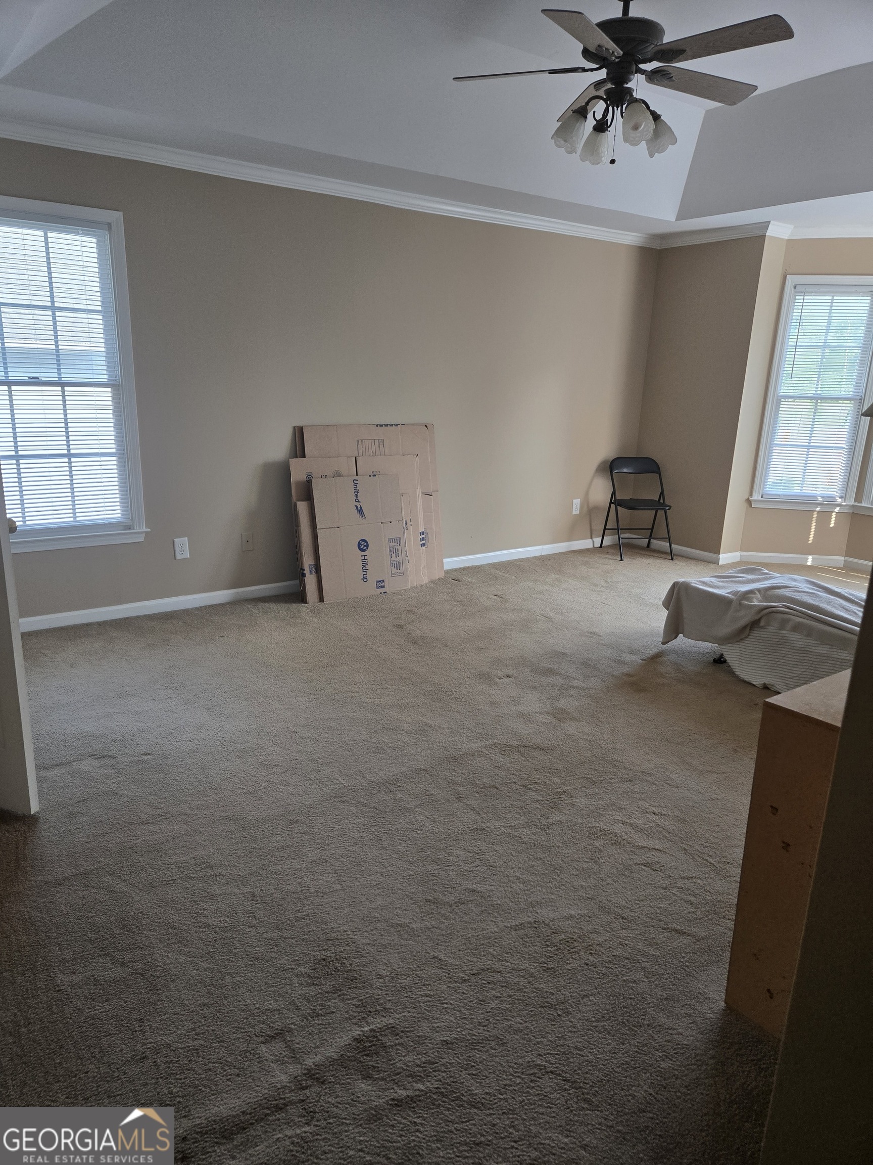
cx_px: 436
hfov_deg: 58.9
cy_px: 582
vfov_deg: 73.9
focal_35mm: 23
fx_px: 773
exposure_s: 1/180
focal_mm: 5.4
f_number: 1.8
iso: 160
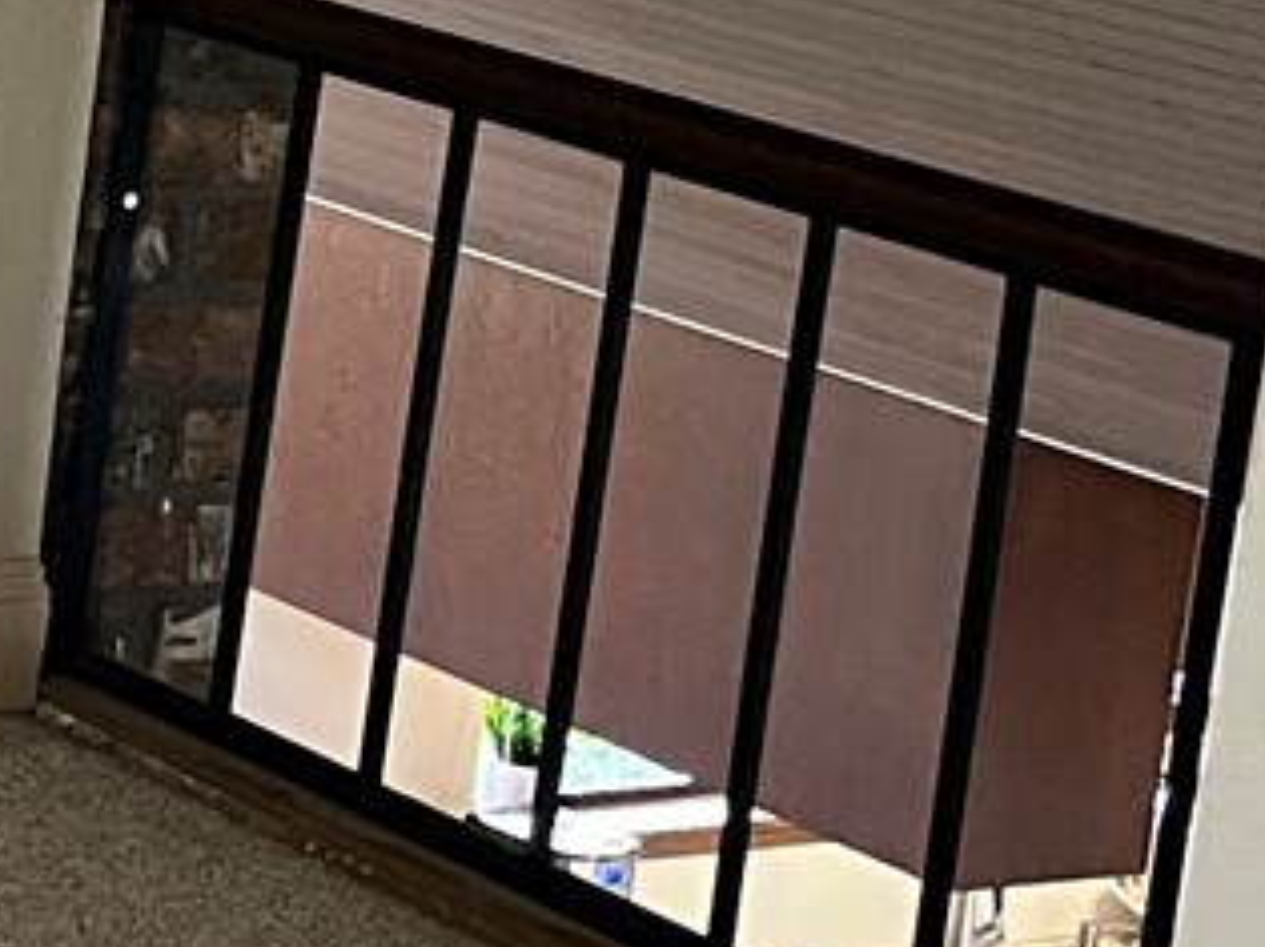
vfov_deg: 10.9
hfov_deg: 13.1
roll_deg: -5.3
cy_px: -313
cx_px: -1217
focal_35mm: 132
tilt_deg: -7.1
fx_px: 4822
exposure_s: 1/60
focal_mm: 5.1
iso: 320
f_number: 1.6
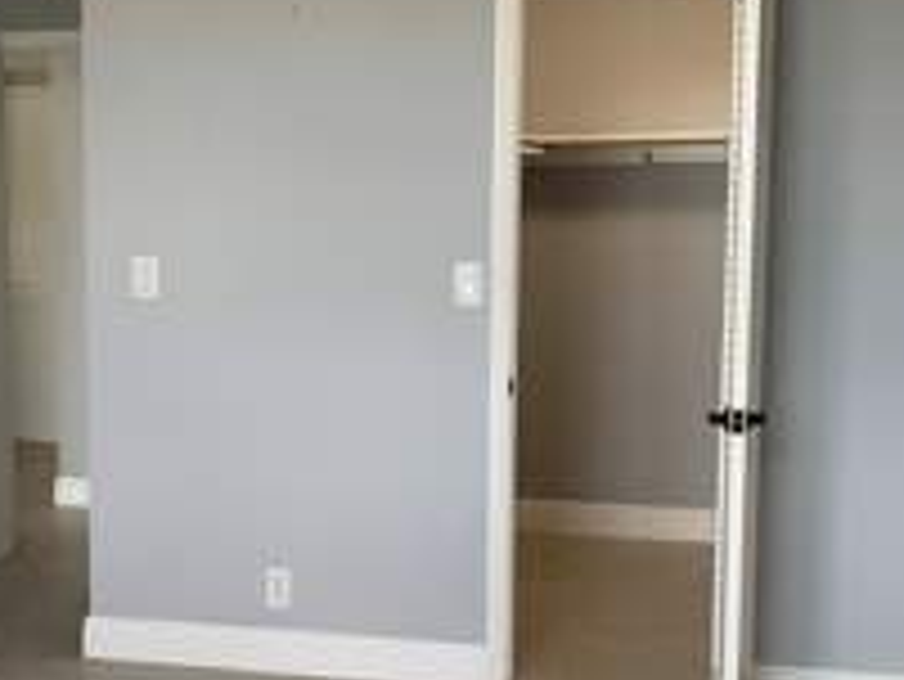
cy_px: 455
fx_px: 1620
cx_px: 184
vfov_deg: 23.6
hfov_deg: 30.4
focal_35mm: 62
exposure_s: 1/121
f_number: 1.8
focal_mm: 4.25
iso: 64
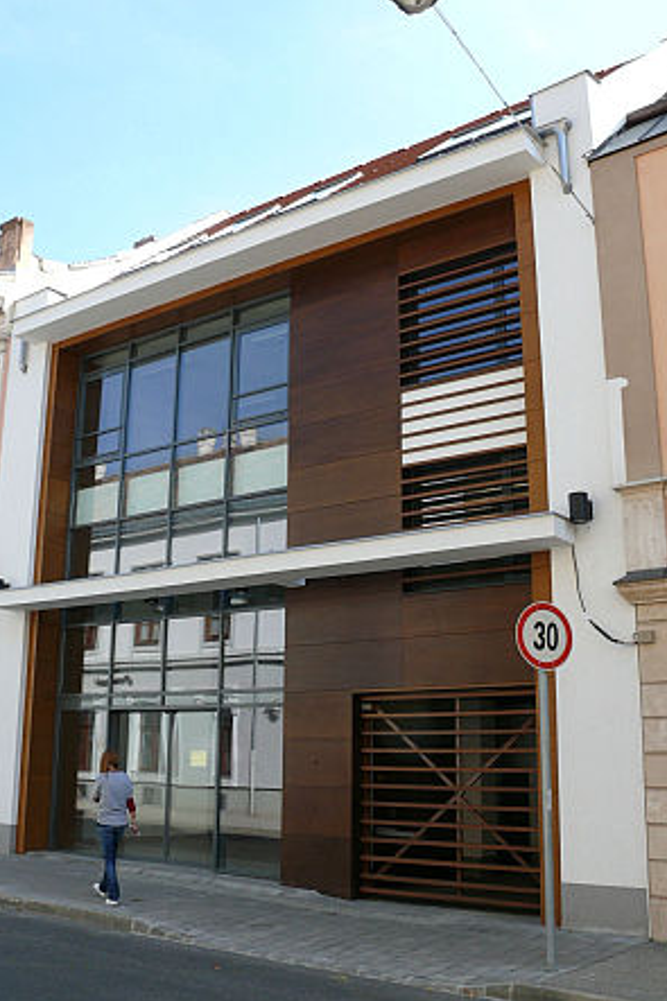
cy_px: 502
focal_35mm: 37
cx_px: 307
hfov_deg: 35.9
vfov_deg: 51.9
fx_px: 1029
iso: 100
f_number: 5.6
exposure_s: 1/200
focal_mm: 7.4
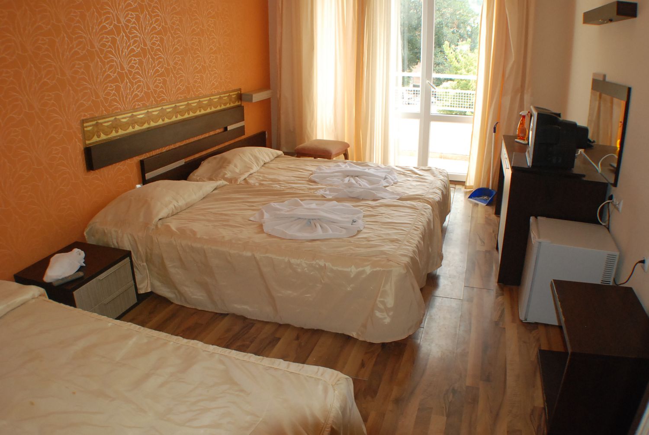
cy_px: 218
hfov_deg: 55.1
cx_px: 324
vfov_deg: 38.5
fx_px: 623
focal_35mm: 34
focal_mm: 23
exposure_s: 1/200
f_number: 7.1
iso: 1000
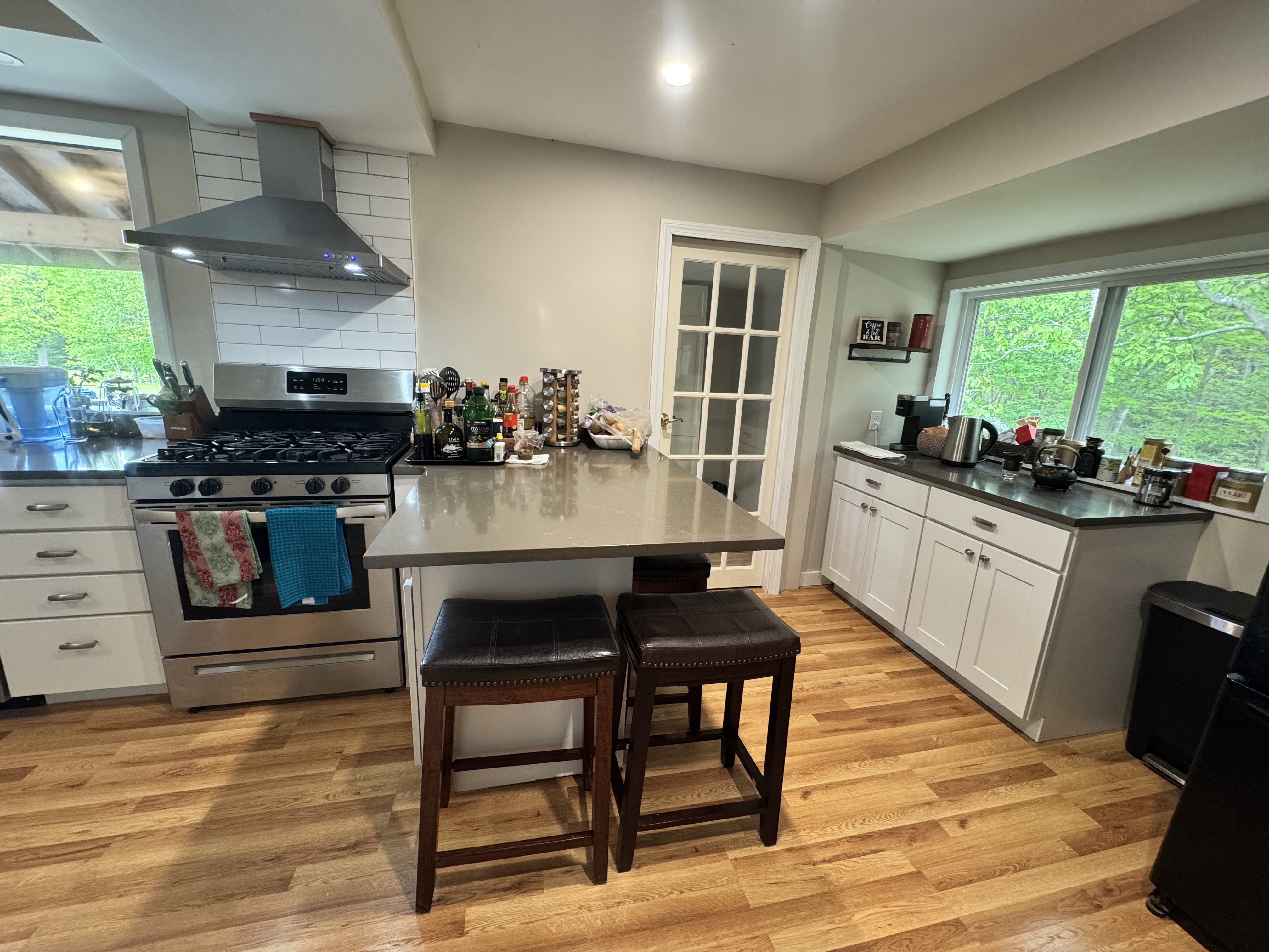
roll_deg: -3.4
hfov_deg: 102.1
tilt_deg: -13.3
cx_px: 634
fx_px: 513
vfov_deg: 85.7
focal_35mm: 14
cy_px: 476
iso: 250
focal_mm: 2.22
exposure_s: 1/60
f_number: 2.2
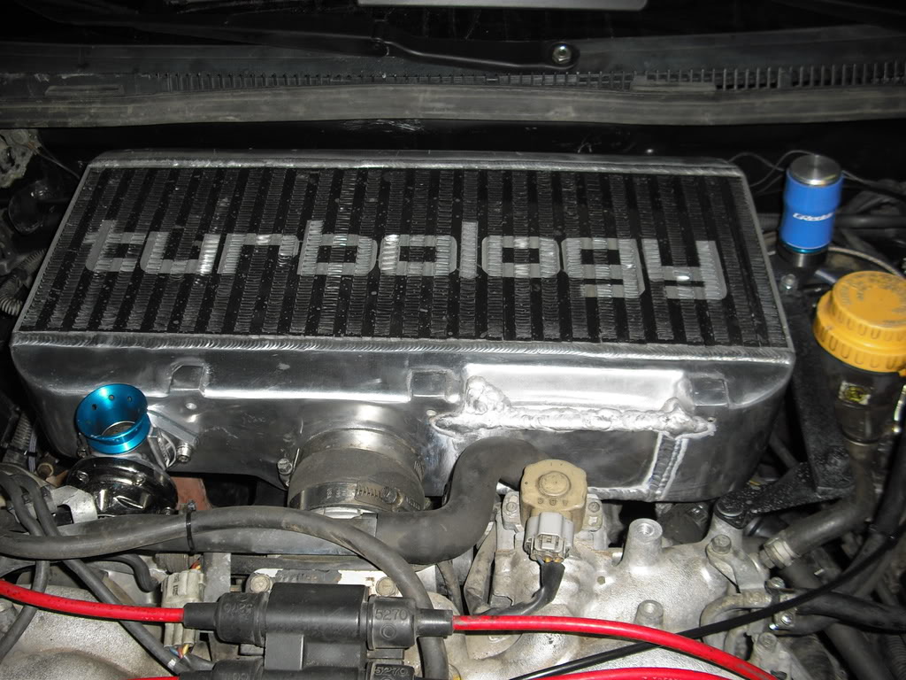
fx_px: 995
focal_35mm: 38
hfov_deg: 49.0
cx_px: 453
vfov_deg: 37.7
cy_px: 340
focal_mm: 6.2
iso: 100
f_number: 2.8
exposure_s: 1/60
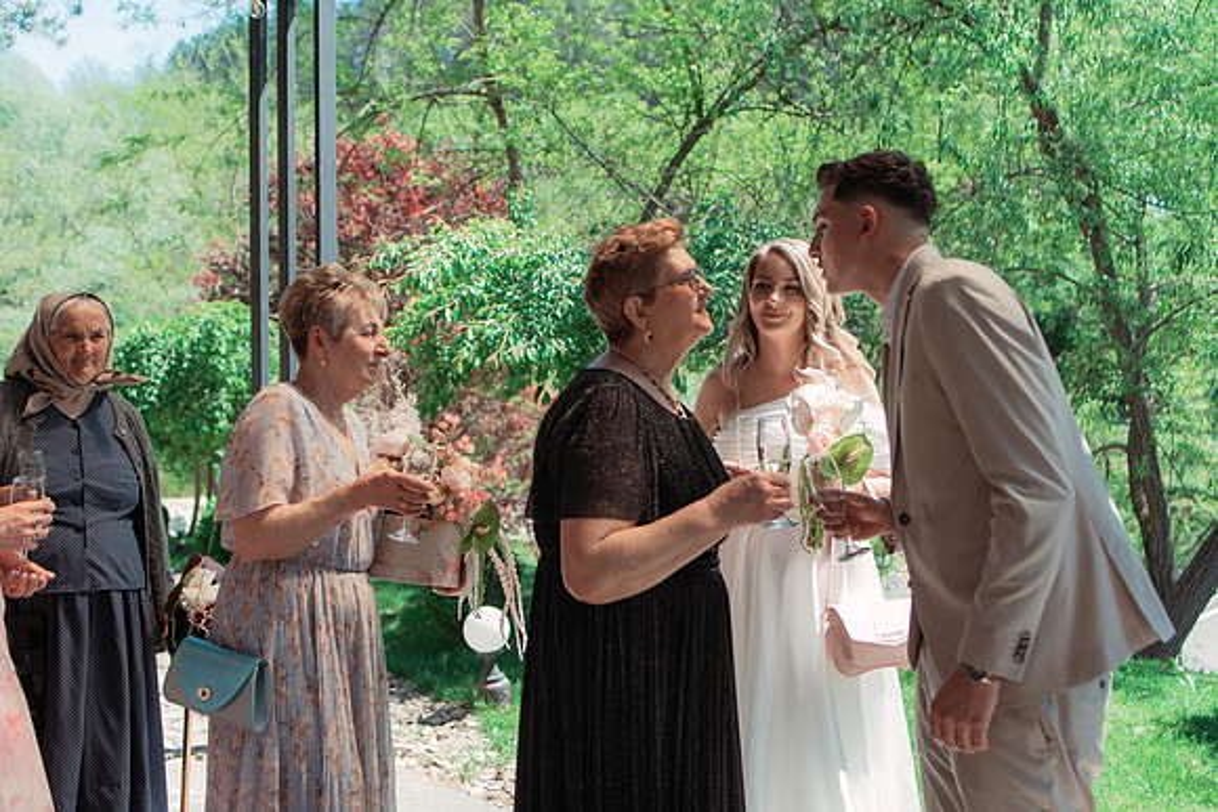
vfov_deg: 35.9
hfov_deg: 51.8
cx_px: 592
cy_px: 405
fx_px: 1255
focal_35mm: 37
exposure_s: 1/500
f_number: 3.2
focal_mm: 35
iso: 125
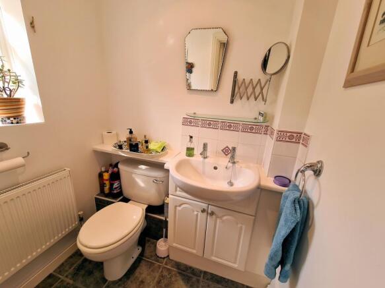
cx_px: 192
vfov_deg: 89.9
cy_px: 144
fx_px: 145
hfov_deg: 106.2
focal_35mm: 13
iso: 100
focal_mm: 2.2
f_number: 2.2
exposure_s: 1/100
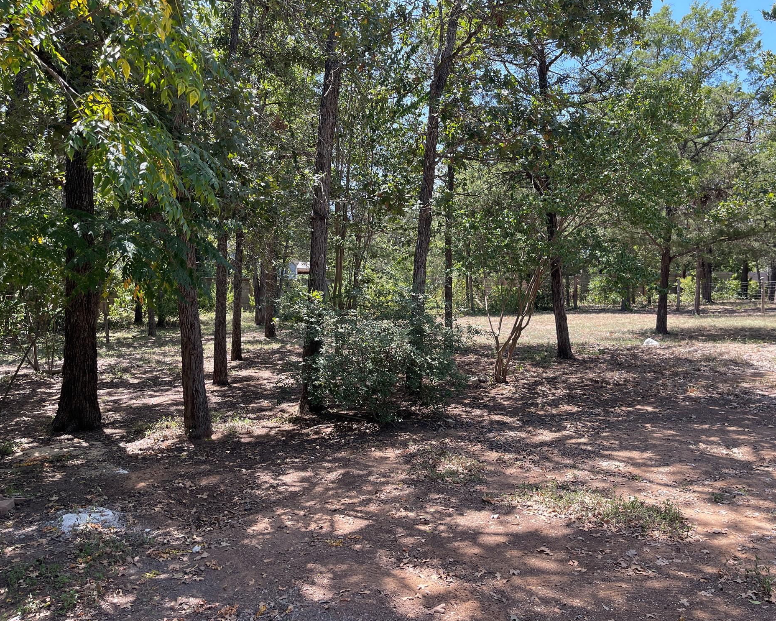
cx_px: 400
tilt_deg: -0.3
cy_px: 304
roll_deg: +0.8
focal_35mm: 28
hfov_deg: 62.2
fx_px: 643
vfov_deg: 51.5
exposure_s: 1/631
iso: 50
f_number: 1.6
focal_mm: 5.1
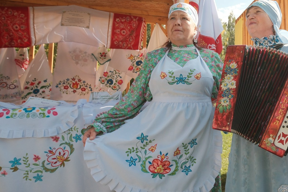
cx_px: 254
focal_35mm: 31
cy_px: 73
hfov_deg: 53.5
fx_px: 248
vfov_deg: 42.1
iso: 400
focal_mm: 9
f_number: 3.5
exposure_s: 1/1250
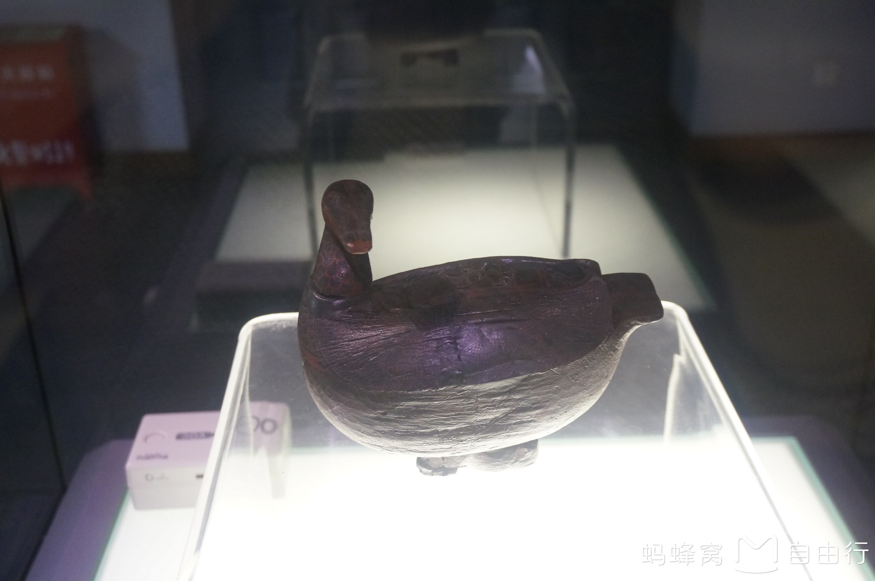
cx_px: 438
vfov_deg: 30.8
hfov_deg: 45.0
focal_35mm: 44
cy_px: 290
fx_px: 1056
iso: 1600
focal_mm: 29
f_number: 4.5
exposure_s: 1/20
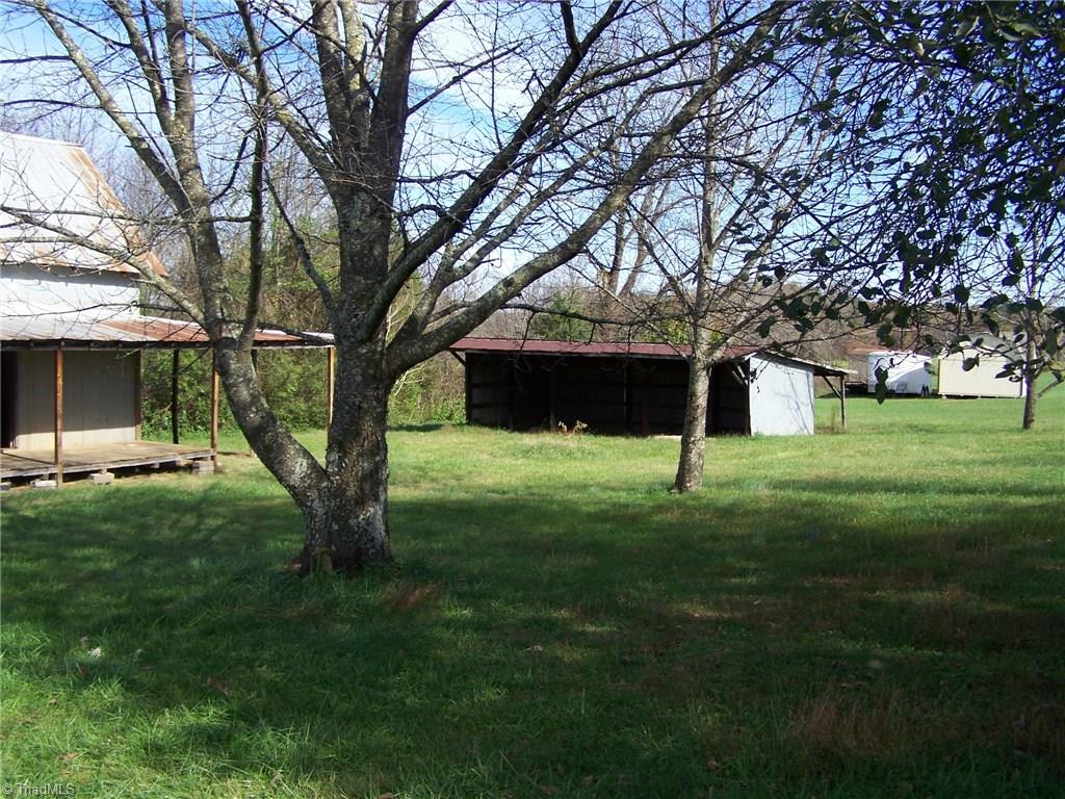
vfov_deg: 37.7
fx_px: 1169
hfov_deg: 49.0
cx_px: 532
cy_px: 400
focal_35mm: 38
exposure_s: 1/500
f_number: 2.8
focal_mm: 6.3
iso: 64
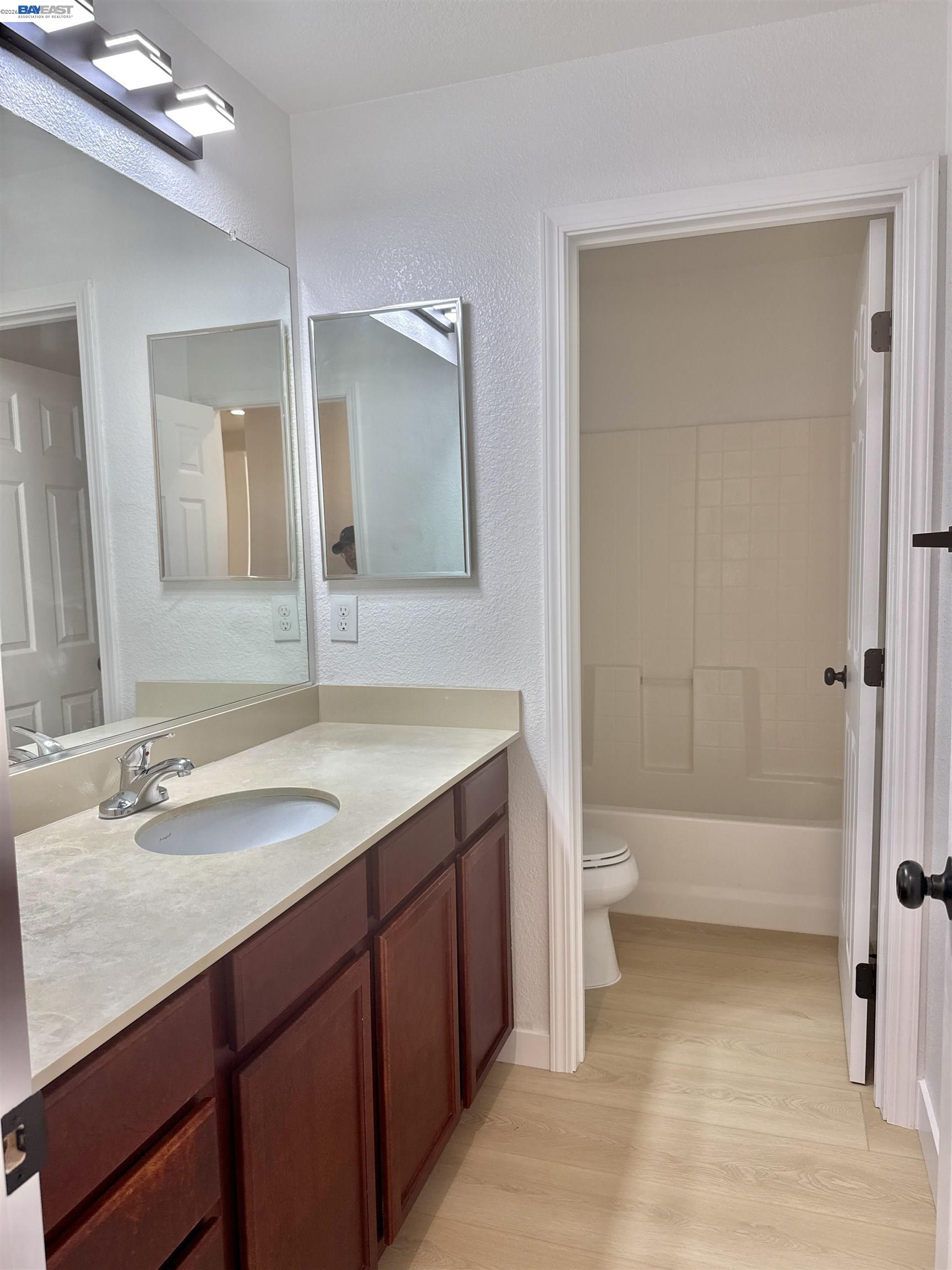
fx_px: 880
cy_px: 635
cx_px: 476
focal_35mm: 24
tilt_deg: -5.5
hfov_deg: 56.8
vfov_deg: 71.6
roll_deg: +0.6
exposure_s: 1/120
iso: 100
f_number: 1.78
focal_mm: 6.76
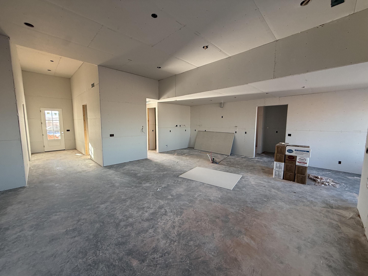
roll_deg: +1.3
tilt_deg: -4.5
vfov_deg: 85.7
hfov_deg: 102.1
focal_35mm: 14
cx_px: 184
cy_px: 138
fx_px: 149
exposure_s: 1/99
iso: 160
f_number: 2.2
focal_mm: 2.22
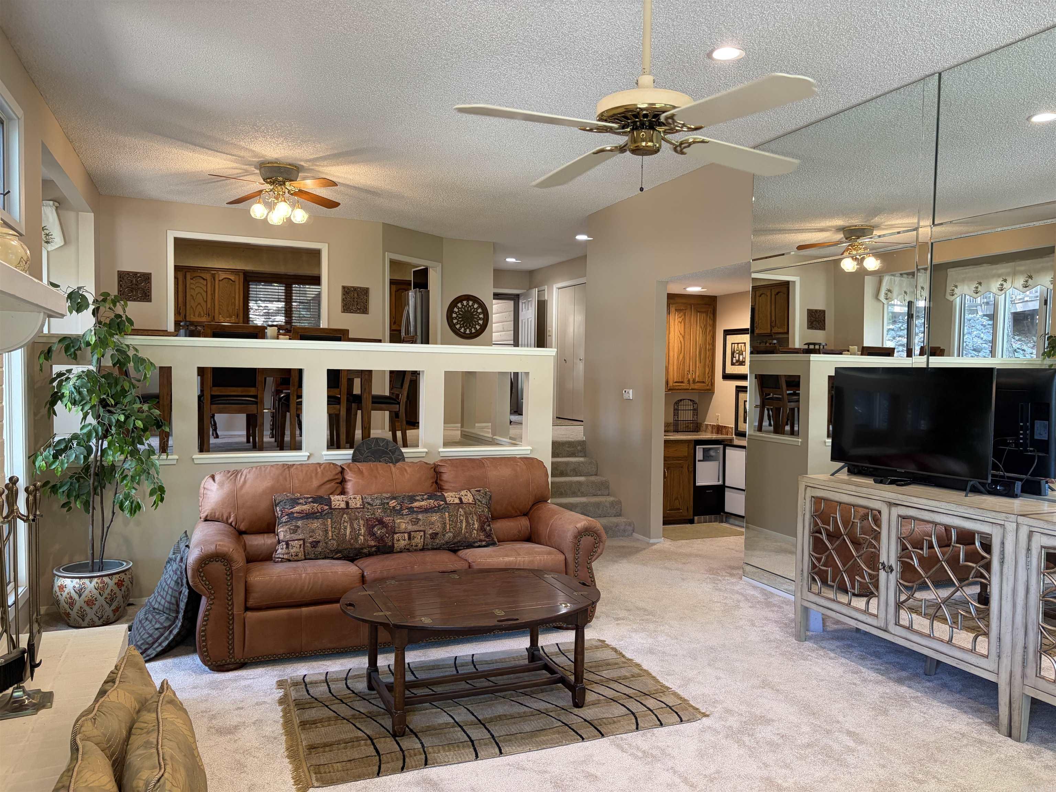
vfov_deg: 53.1
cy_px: 396
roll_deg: -0.4
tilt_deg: -1.5
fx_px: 793
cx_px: 528
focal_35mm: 26
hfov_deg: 67.3
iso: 125
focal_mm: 5.96
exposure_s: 1/60
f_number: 1.6
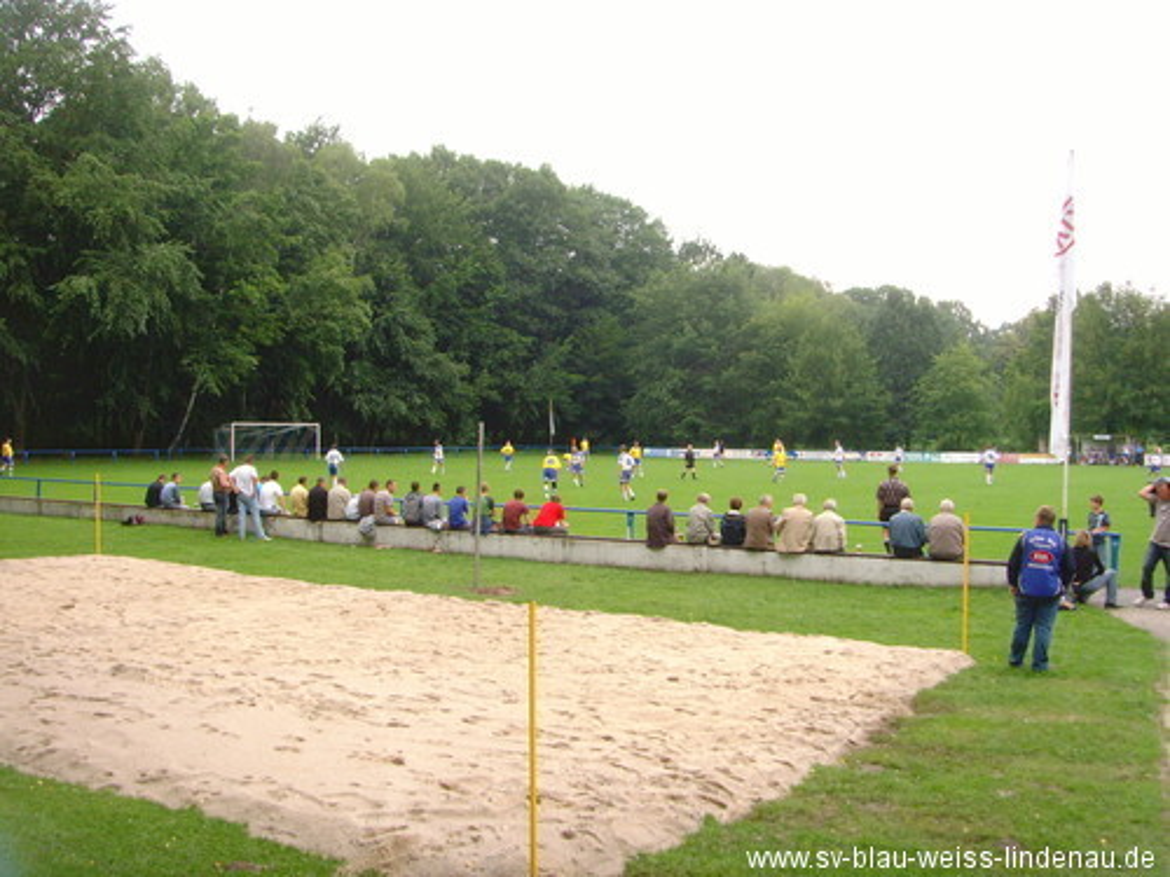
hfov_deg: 47.9
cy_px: 438
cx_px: 585
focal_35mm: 39
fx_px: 1318
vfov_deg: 36.8
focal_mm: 6.6
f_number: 3.5
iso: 200
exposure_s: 1/60
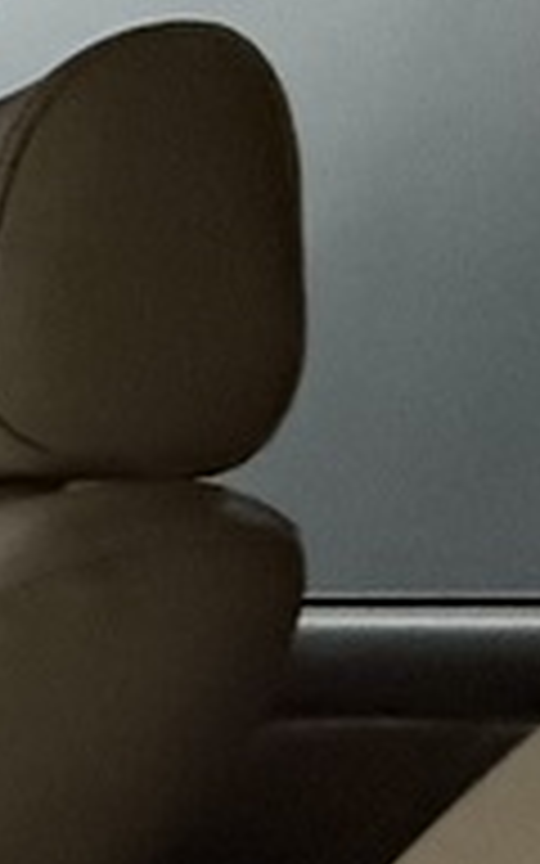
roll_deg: -2.0
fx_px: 1860
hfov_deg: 8.3
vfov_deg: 23.3
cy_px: 1112
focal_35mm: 79
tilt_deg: -18.2
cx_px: -1606
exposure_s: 1/50
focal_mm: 2.22
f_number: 2.2
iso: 640
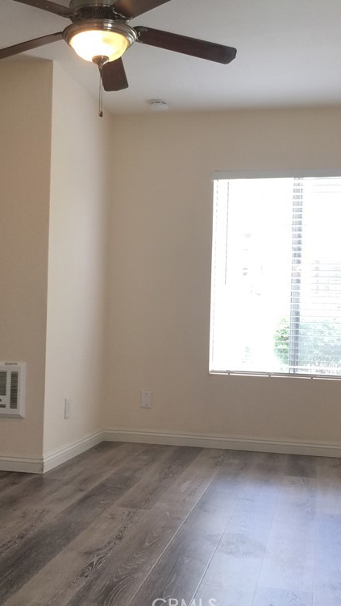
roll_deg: -2.5
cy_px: 308
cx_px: 157
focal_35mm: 43
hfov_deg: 27.7
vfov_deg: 47.4
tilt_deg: +1.3
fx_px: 691
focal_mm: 4.15
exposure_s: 1/30
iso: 32
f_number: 2.2
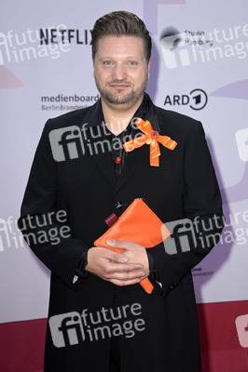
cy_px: 186
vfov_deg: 23.9
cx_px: 124
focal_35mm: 85
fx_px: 880
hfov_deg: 16.0
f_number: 5.6
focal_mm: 85
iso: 400
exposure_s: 1/250
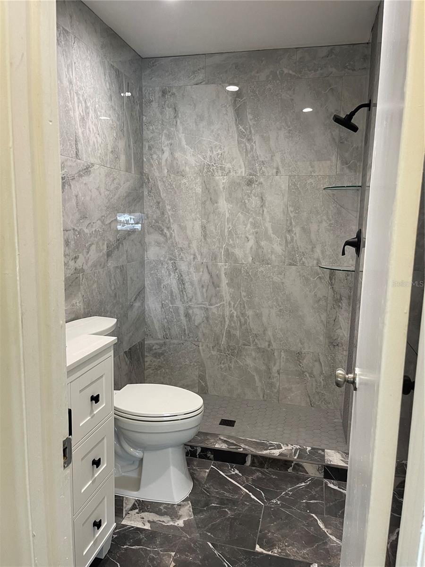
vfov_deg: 67.3
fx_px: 426
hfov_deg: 53.1
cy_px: 284
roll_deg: -1.1
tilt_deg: -8.7
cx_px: 212
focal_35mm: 26
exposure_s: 1/60
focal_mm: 5.1
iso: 100
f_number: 1.6
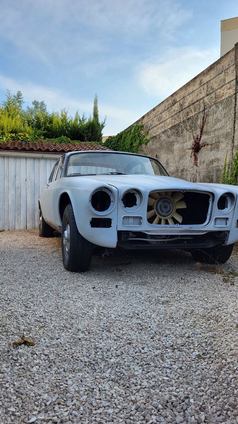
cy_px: 210
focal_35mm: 29
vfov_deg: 66.1
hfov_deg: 40.2
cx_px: 115
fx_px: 325
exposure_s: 1/984
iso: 40
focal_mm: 5.4
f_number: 1.8
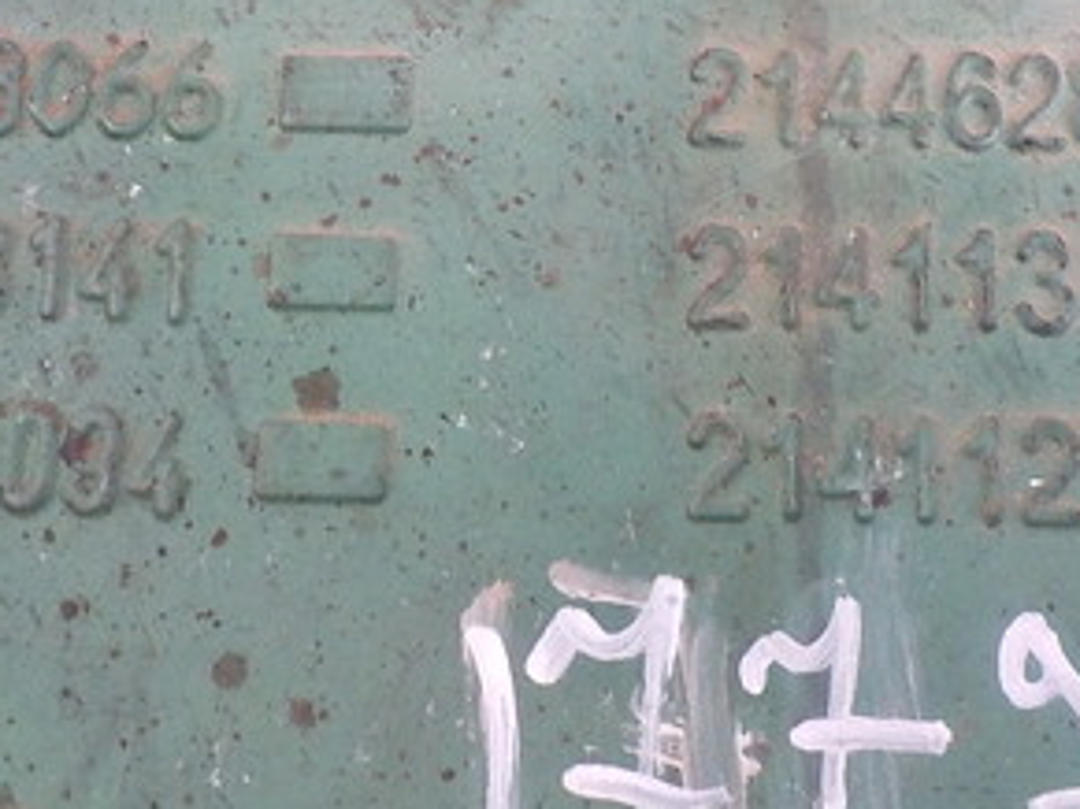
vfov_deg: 22.0
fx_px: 2058
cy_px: 193
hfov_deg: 29.4
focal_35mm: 66
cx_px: 590
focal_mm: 4.1
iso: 250
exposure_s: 1/30
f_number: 3.3
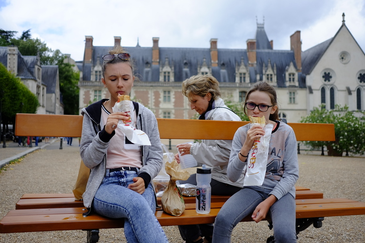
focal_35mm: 36
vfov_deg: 36.8
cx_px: 180
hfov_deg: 53.2
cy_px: 122
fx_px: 365
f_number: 2
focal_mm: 23
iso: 400
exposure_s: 1/2400
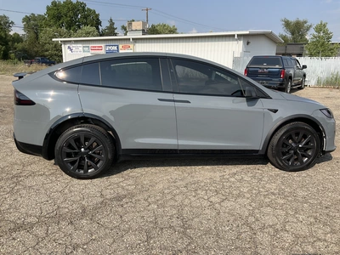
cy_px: 128
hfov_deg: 61.7
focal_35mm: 29
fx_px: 285
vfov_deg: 48.2
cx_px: 170
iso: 25
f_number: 1.8
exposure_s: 1/1490
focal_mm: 3
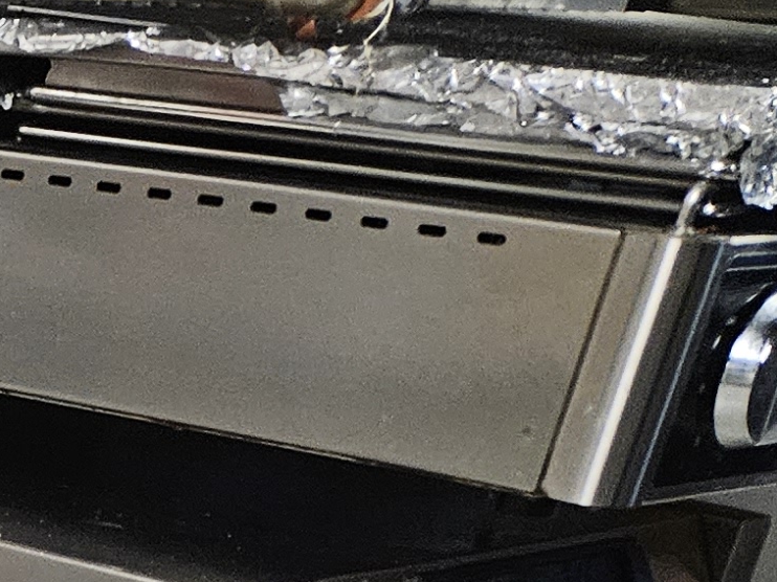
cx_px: -1213
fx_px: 2782
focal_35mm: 124
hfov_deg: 12.0
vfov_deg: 10.3
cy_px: 1428
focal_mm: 5.4
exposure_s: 1/100
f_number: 1.8
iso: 400
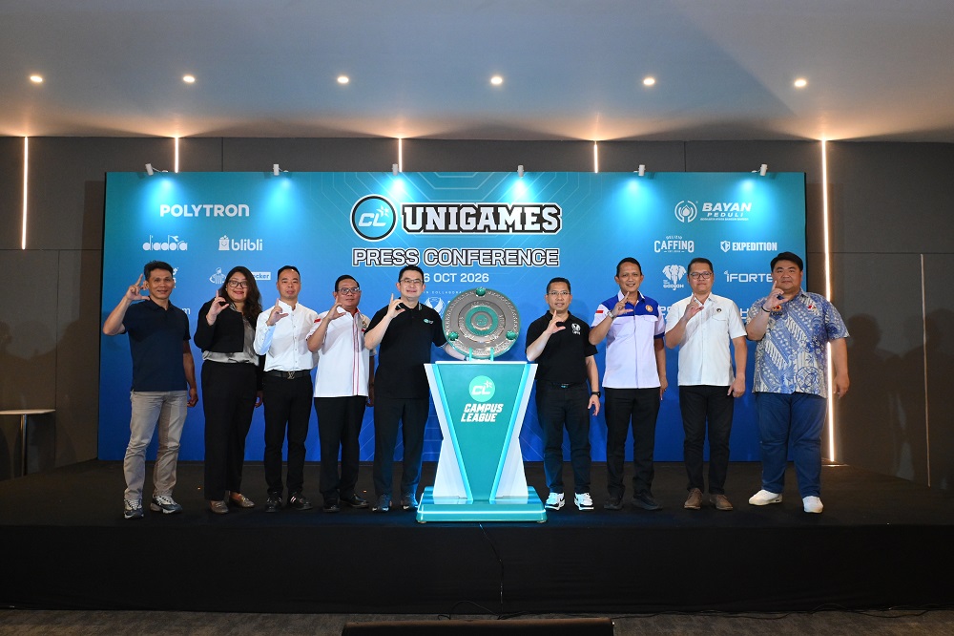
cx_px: 477
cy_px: 318
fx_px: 768
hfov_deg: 63.7
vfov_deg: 44.9
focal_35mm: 29
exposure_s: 1/100
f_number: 6.3
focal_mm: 29
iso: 5000
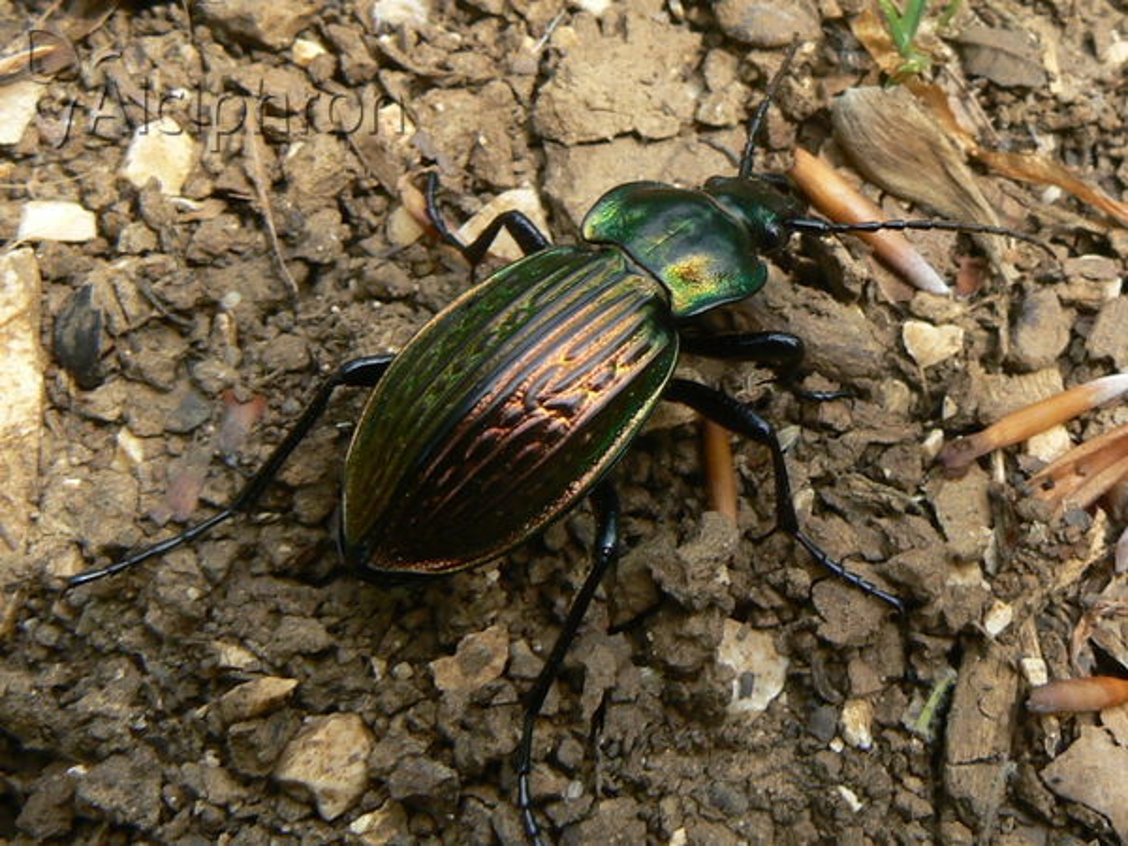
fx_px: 1173
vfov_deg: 39.7
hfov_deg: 51.4
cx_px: 564
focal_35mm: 36
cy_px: 423
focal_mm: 6
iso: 80
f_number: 5.6
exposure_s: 1/100
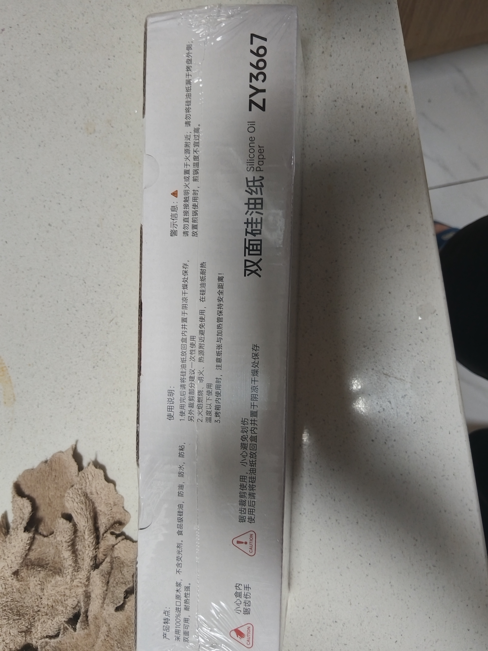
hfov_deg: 53.1
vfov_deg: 67.3
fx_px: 489
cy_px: 326
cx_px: 244
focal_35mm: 26
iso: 1406
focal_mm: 4.95
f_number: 1.9
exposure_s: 1/25
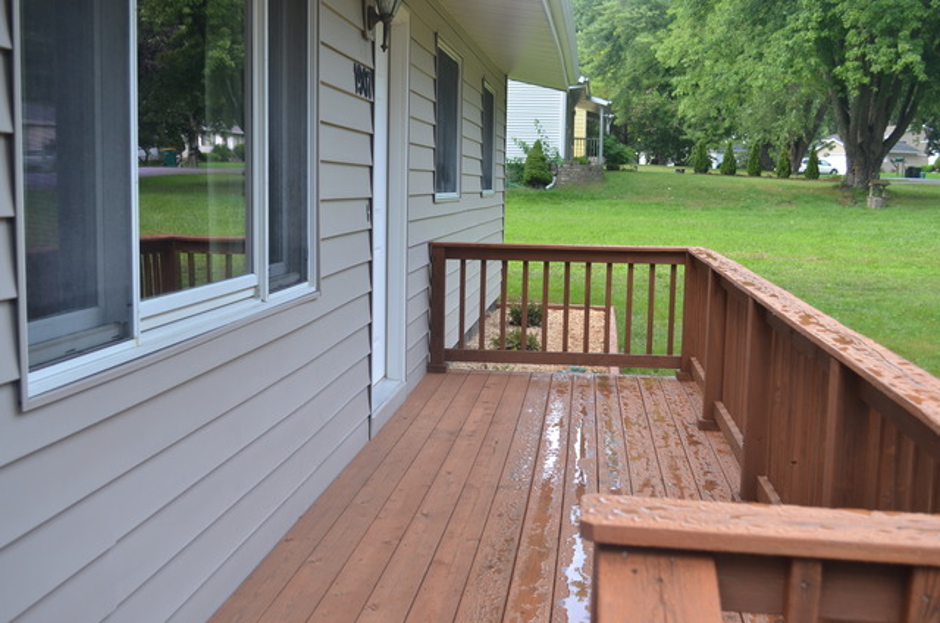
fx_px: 1016
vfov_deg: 34.1
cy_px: 312
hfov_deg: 49.6
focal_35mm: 39
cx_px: 470
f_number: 5.6
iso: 400
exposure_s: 1/125
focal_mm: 26
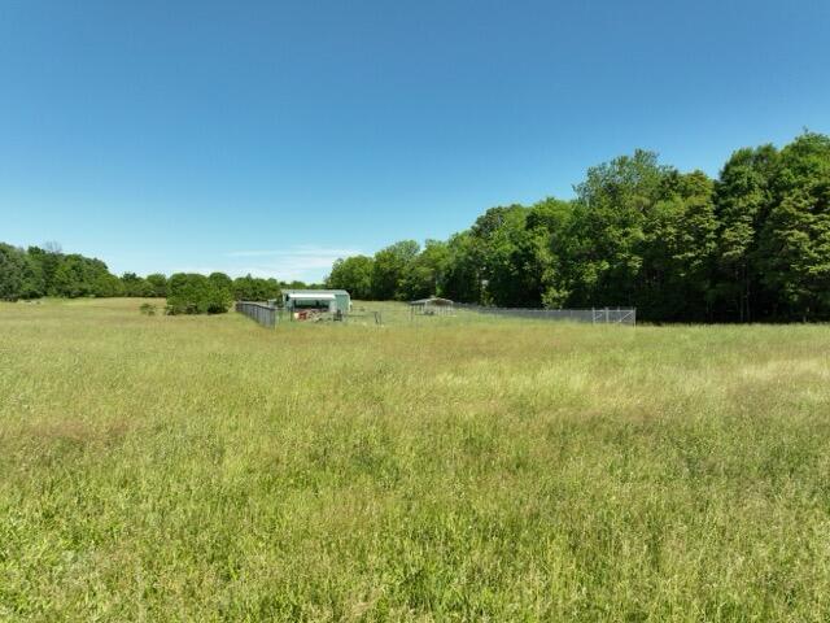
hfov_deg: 71.6
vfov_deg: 56.8
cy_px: 312
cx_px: 415
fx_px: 575
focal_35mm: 24
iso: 100
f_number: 2.8
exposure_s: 1/1250
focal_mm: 12.29
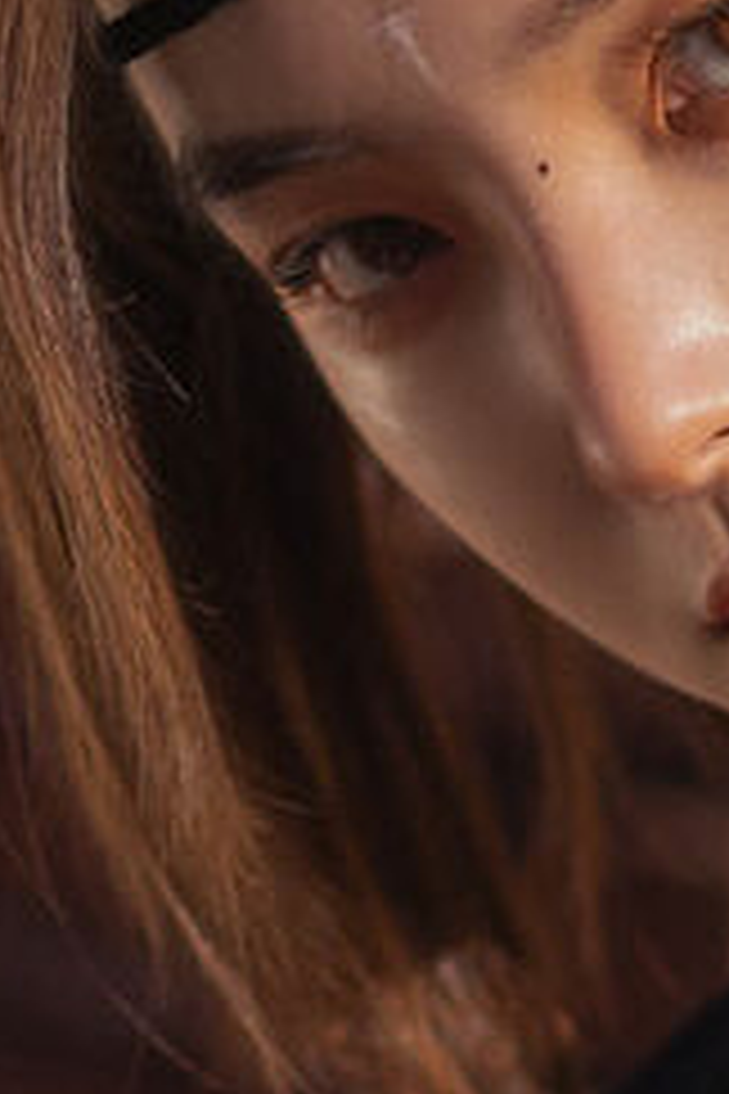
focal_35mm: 544
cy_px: 1411
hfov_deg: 2.5
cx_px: 1125
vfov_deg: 3.8
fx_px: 16523
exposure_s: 1/2000
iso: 100
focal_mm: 85
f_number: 2.2
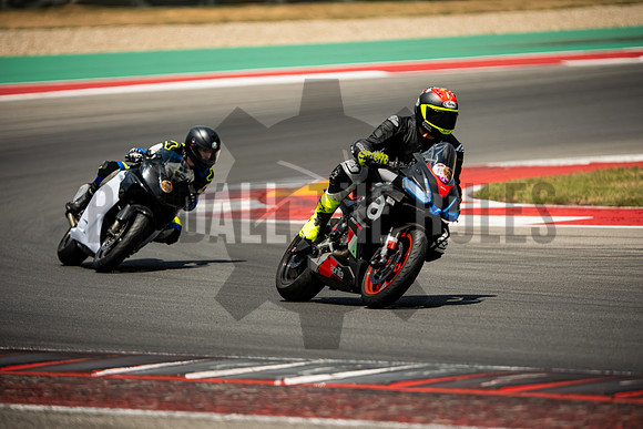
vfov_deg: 4.6
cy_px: 214
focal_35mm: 300
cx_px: 322
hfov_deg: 6.9
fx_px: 5359
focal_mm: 200
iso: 1600
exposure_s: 1/2000
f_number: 2
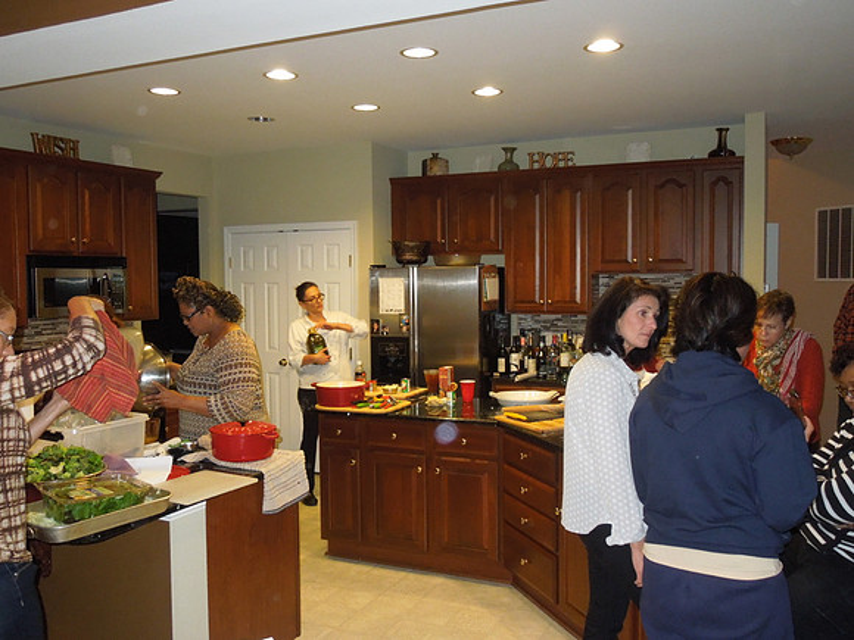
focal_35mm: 31
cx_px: 427
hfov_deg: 58.4
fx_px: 765
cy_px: 320
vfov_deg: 45.4
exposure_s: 1/30
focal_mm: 5.6
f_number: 3.6
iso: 800
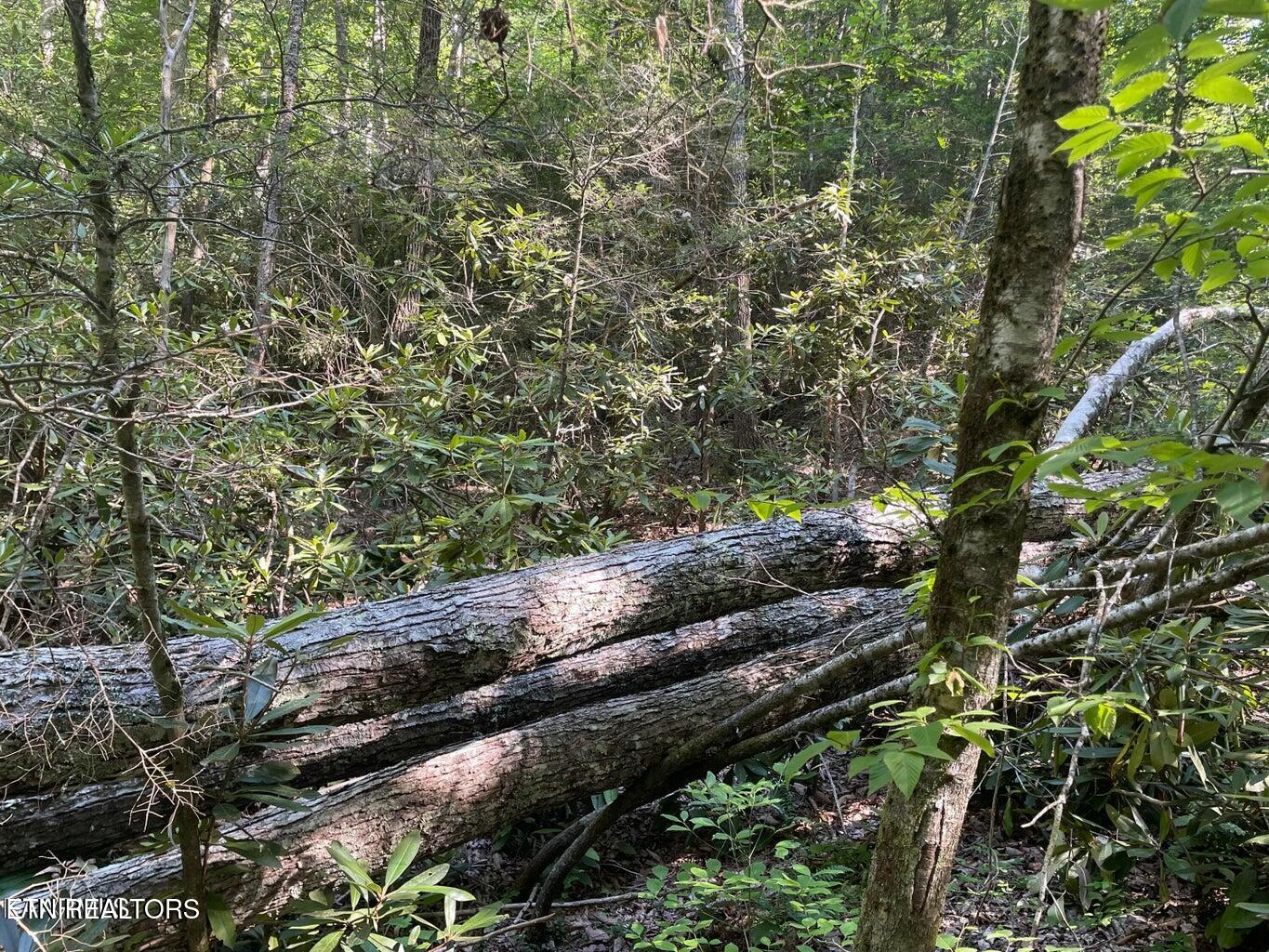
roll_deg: -1.6
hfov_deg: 67.3
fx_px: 953
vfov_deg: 53.1
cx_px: 634
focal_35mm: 26
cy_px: 476
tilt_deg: +7.5
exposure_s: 1/121
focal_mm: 4.2
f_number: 1.6
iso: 100
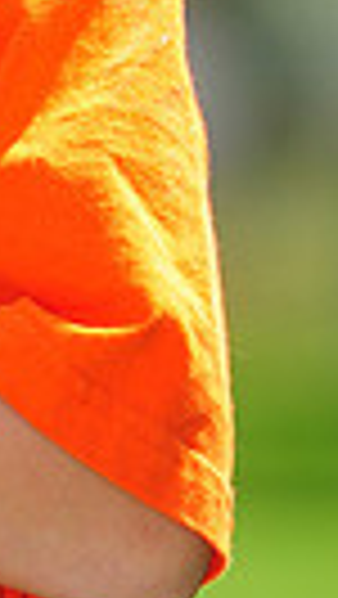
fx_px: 14519
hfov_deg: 1.3
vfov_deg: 2.4
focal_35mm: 913
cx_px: -392
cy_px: -306
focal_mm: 200
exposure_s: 1/640
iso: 200
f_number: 4.5
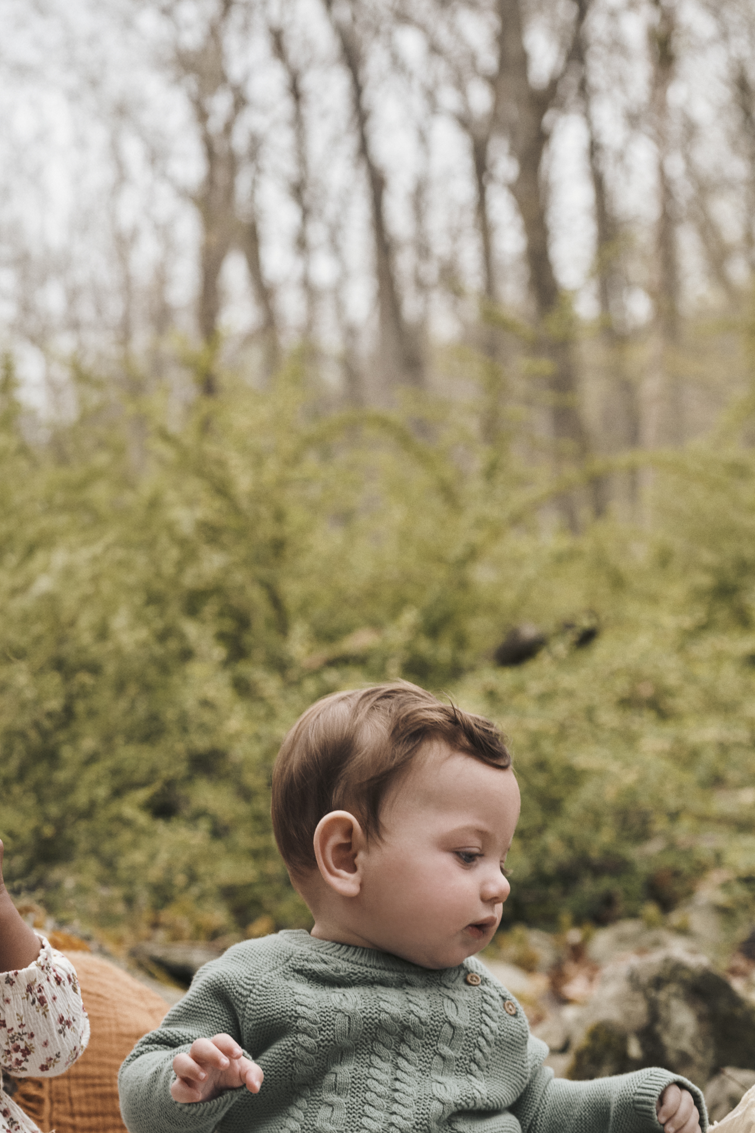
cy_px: 882
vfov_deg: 17.7
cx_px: 151
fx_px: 3617
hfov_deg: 11.9
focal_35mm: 115
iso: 640
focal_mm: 70
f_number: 5
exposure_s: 1/320
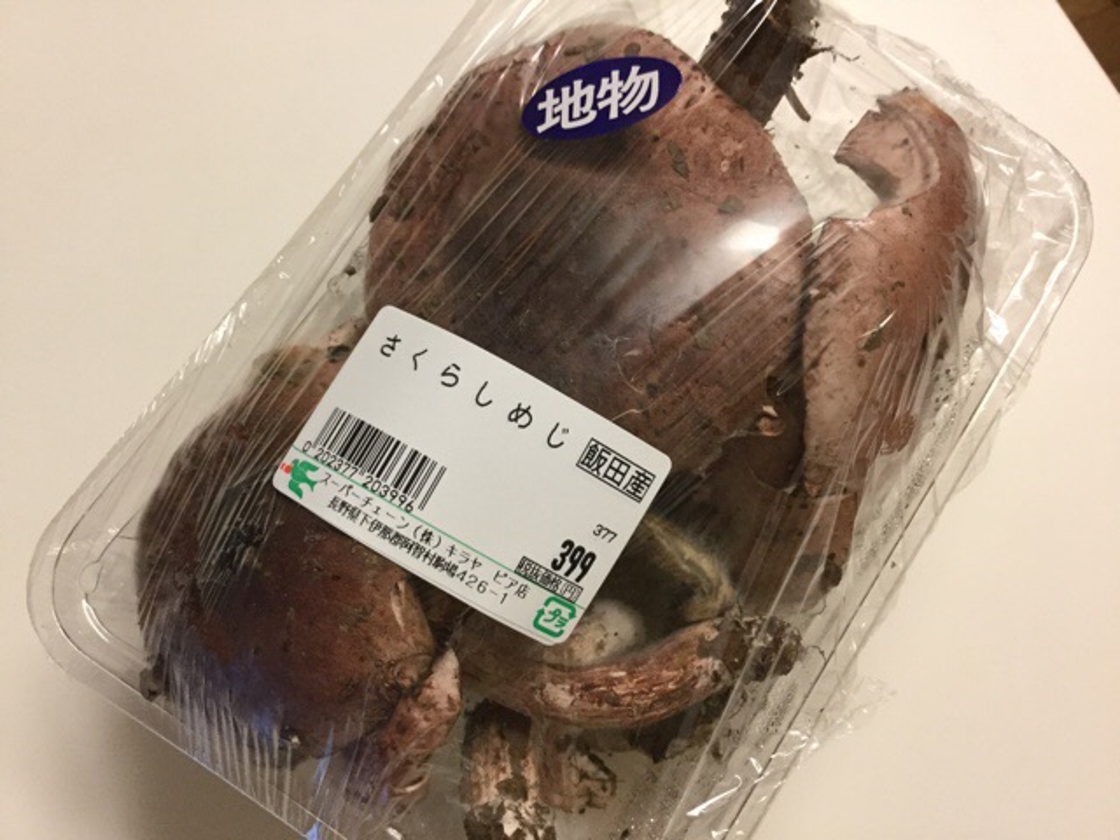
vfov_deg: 45.4
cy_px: 420
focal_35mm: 31
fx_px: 1003
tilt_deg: -78.2
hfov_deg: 58.4
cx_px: 560
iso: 125
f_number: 2.4
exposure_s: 1/30
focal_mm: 3.3
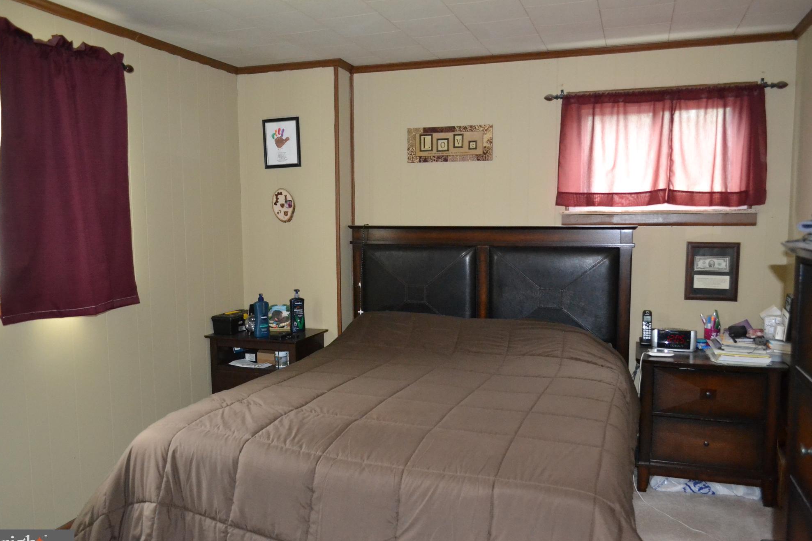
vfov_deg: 46.4
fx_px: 631
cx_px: 404
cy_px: 279
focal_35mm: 28
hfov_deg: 65.5
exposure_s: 1/60
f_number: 3.5
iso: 3200
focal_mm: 18
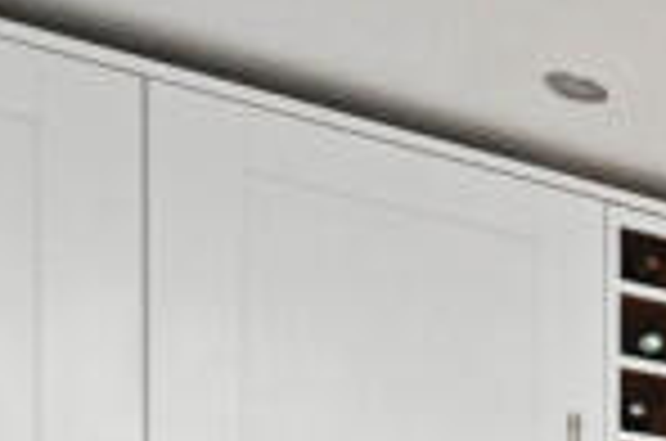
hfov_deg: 18.1
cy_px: 747
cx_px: 1395
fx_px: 1145
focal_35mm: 62
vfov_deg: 18.2
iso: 400
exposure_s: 1/80
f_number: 5.6
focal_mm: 14
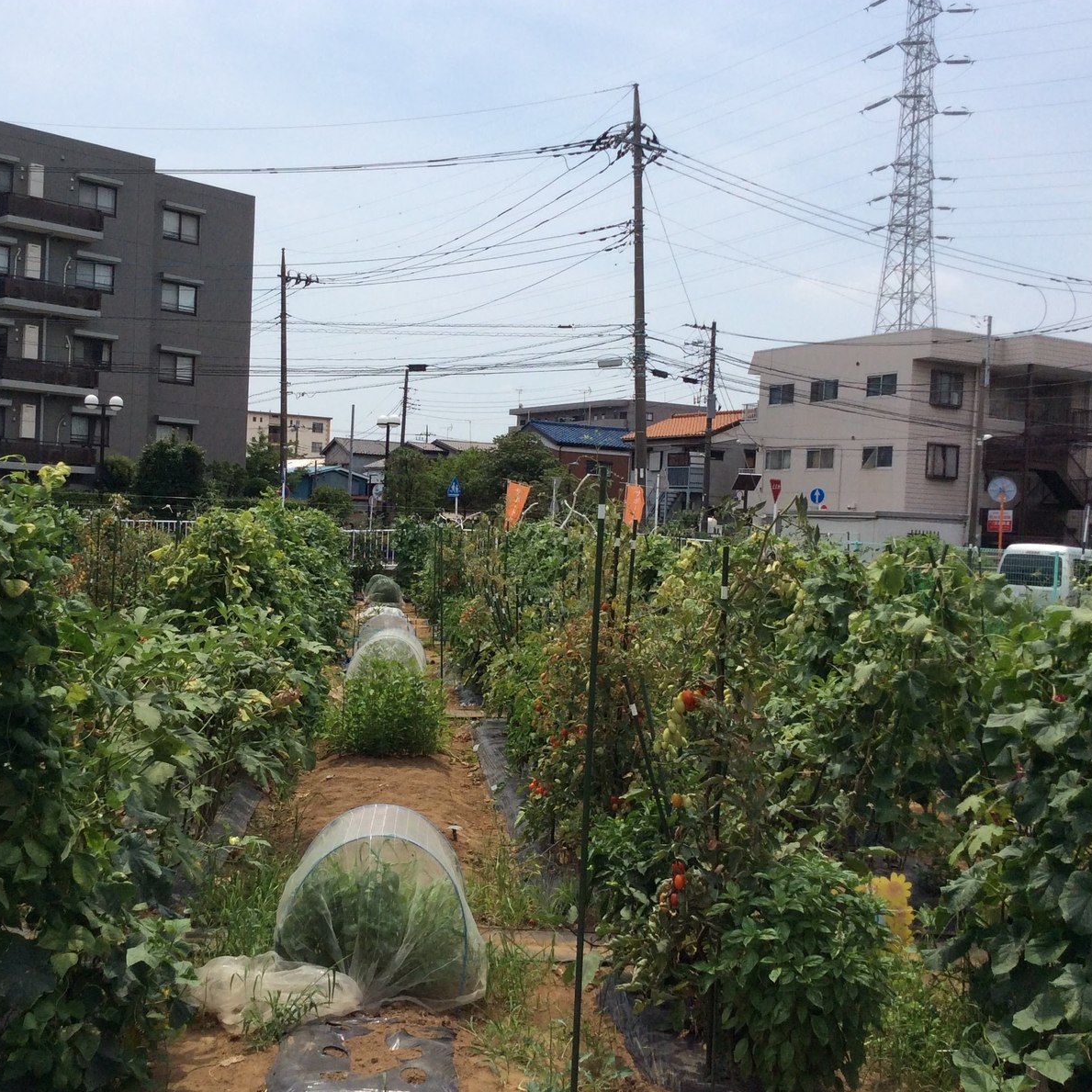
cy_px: 546
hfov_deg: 43.8
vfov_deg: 43.9
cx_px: 480
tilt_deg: -1.2
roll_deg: -0.5
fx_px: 1356
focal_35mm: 38
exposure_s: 1/2725
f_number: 2.4
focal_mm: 3.3
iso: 32
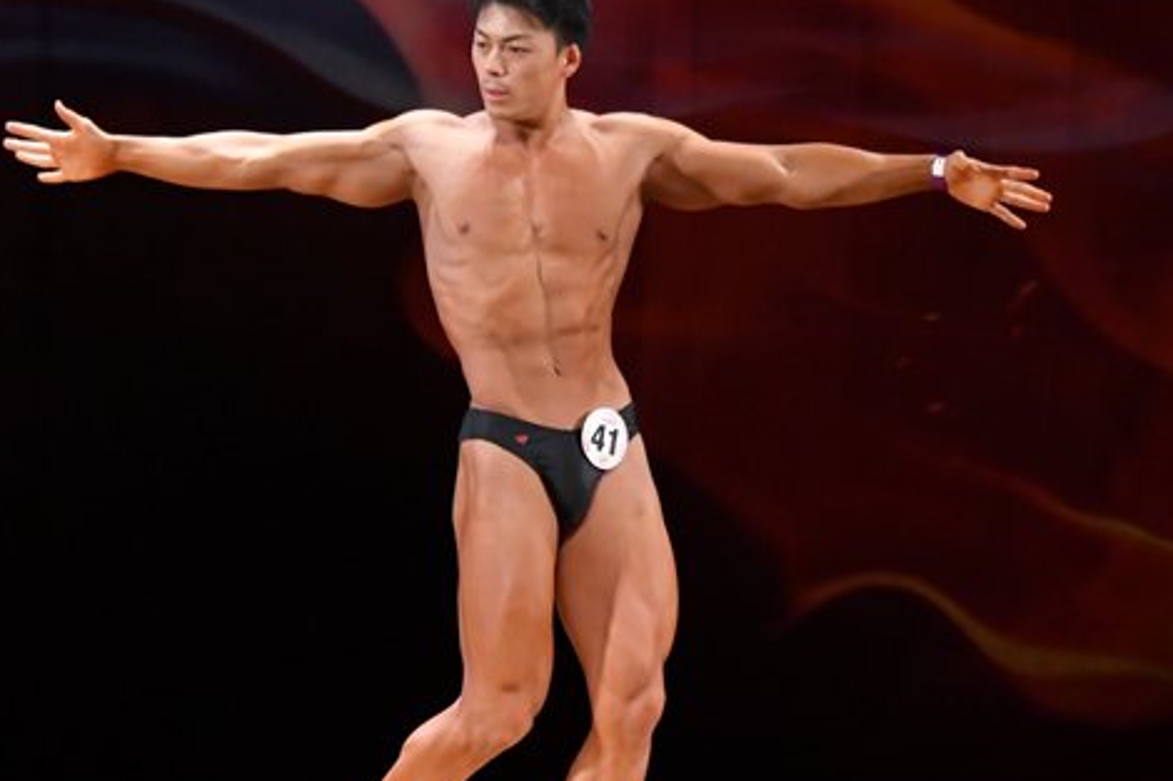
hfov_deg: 5.6
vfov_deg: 3.7
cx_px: 510
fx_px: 12084
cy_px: 502
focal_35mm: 371
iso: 4000
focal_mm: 150
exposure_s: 1/400
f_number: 5.6
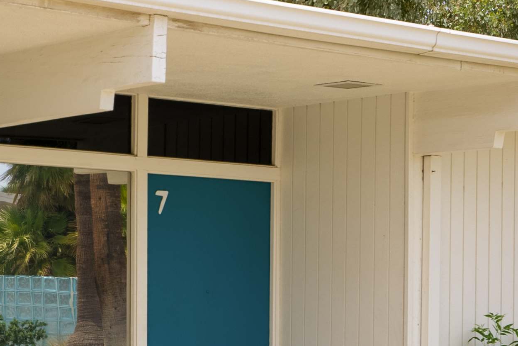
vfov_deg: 12.0
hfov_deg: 17.9
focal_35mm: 113
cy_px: 349
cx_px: 87
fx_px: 1627
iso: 100
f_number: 8
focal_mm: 34
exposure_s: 1/200
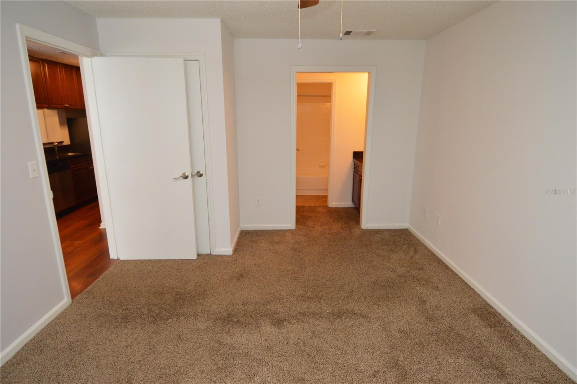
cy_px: 192
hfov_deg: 90.1
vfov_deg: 67.3
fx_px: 288
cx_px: 288
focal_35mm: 18
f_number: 4
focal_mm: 12
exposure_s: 1/60
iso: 800
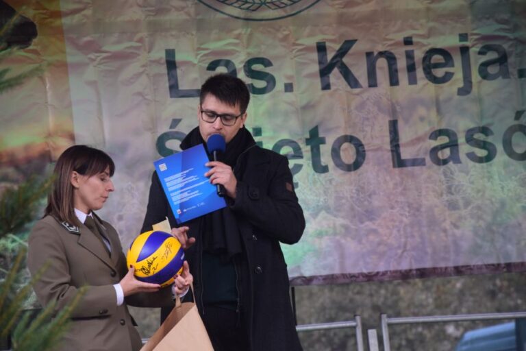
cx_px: 263
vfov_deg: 8.7
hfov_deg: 13.0
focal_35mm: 158
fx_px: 2301
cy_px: 176
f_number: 5.6
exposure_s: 1/125
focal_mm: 105
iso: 400
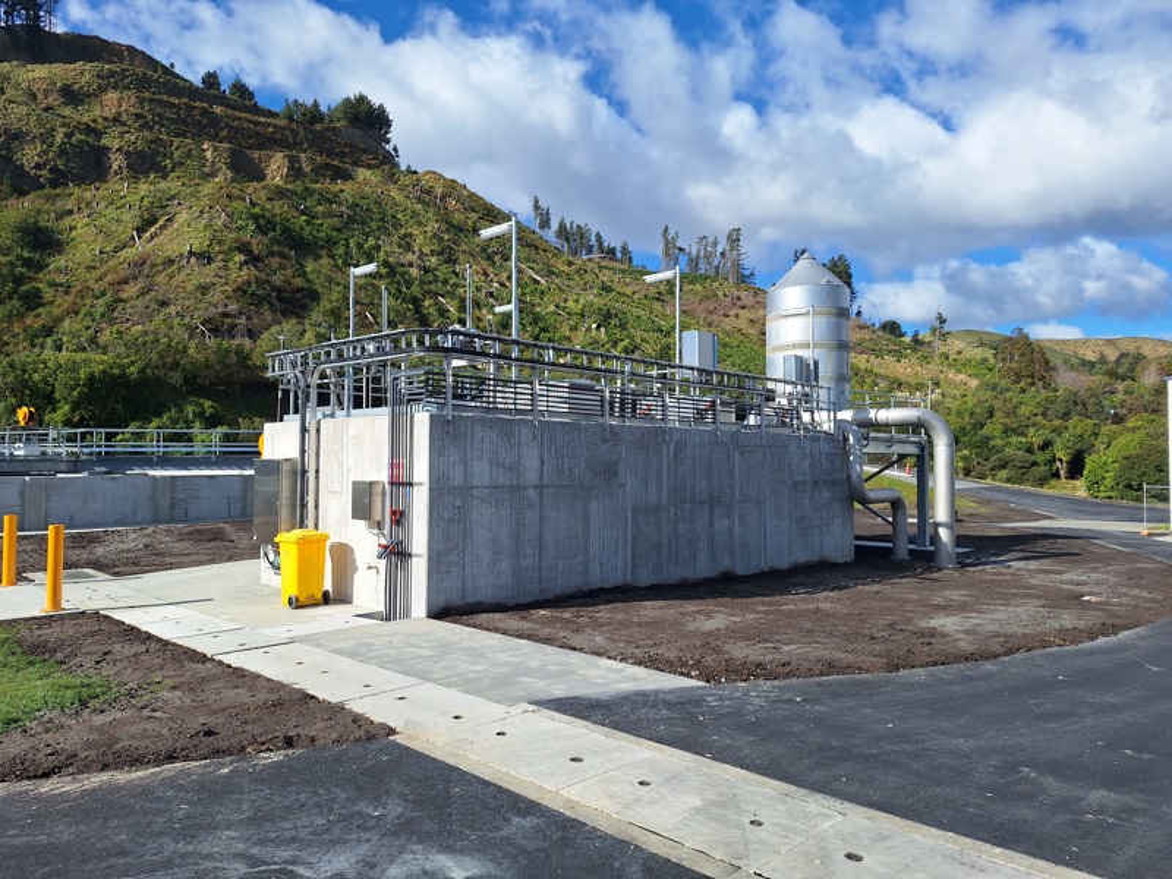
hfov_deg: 73.9
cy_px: 440
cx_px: 586
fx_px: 779
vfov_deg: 58.9
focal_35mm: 23
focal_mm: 5.54
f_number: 1.8
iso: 40
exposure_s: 1/3509
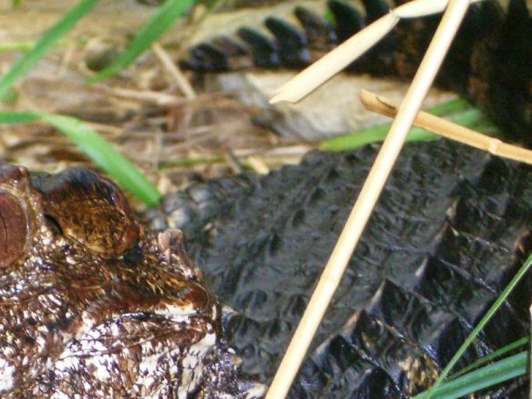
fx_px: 3290
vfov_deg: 6.9
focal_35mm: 214
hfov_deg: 9.2
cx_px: 61
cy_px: 394
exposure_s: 1/60
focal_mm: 17.4
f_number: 4.8
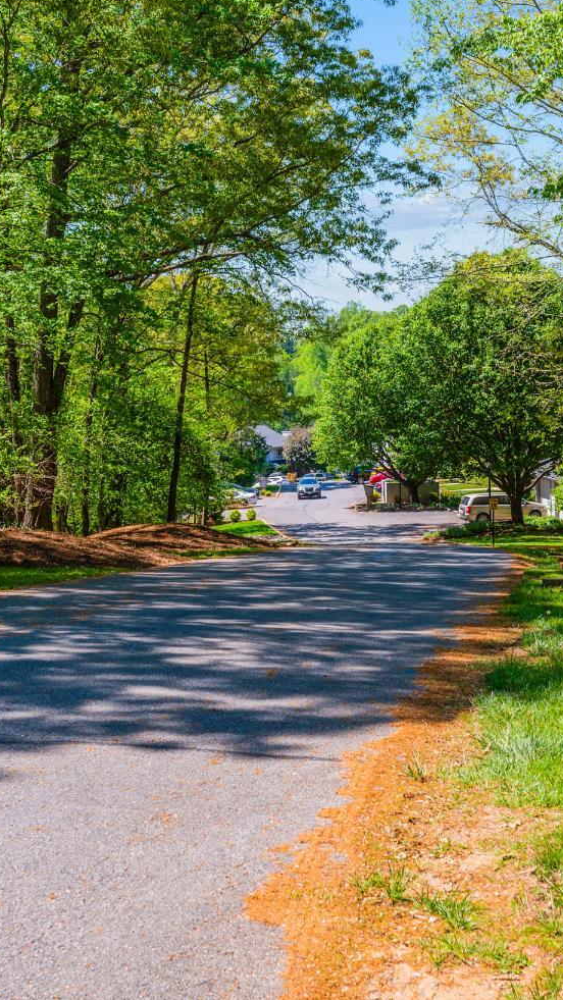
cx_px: 232
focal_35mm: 48
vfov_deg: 42.9
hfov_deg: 24.9
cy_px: 493
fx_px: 1274
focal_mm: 30
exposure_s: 1/400
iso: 200
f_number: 8
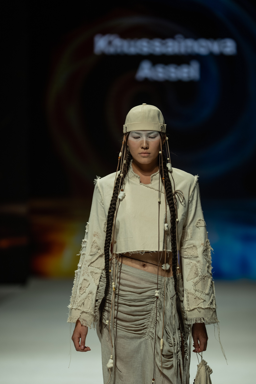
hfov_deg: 5.5
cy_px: 226
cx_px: 158
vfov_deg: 8.3
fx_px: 2645
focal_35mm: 248
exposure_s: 1/400
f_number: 2.8
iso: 200
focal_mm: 200
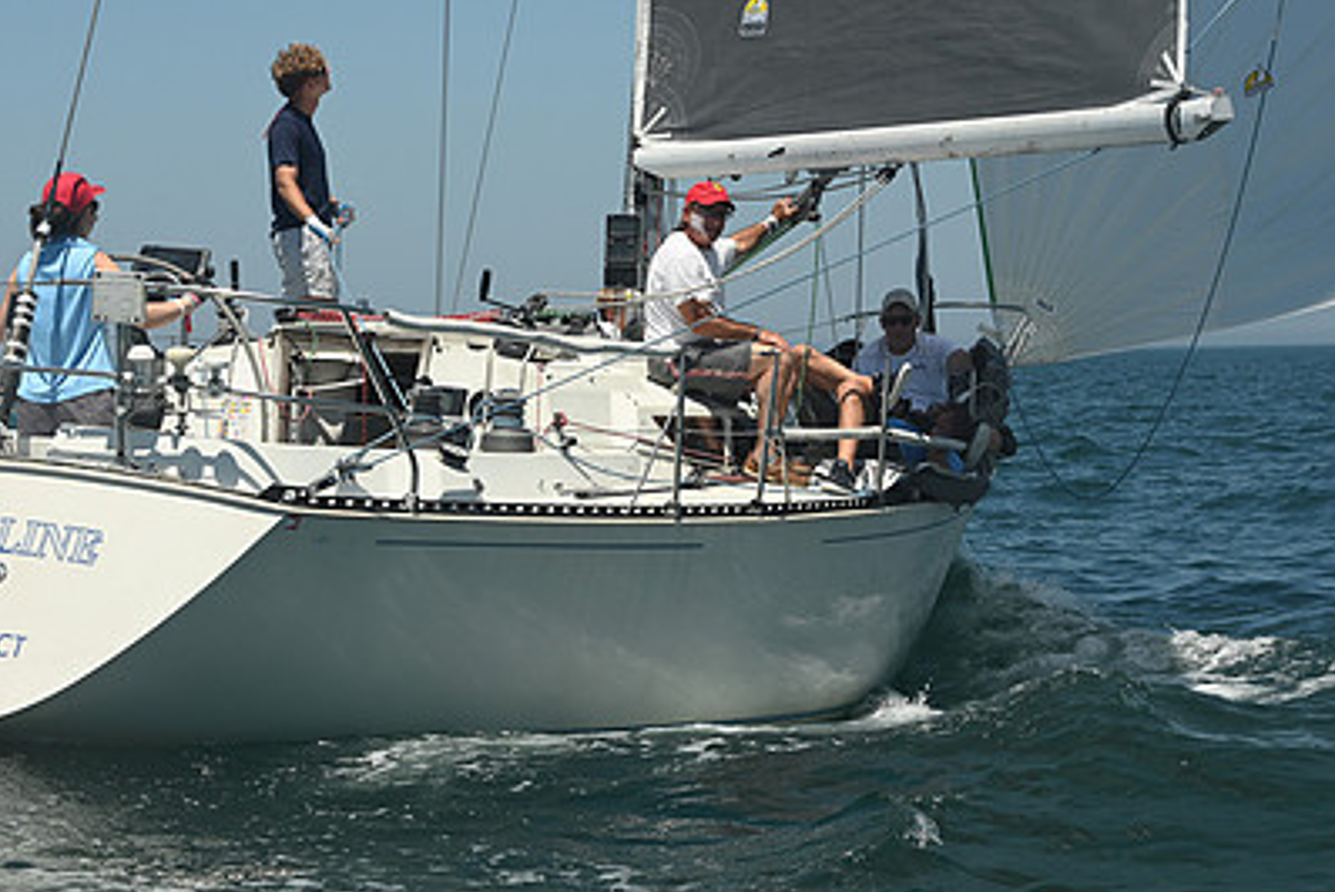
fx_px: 3785
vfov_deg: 13.4
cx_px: 570
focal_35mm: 102
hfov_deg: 20.0
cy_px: 340
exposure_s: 1/1000
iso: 320
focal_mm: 70
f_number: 9
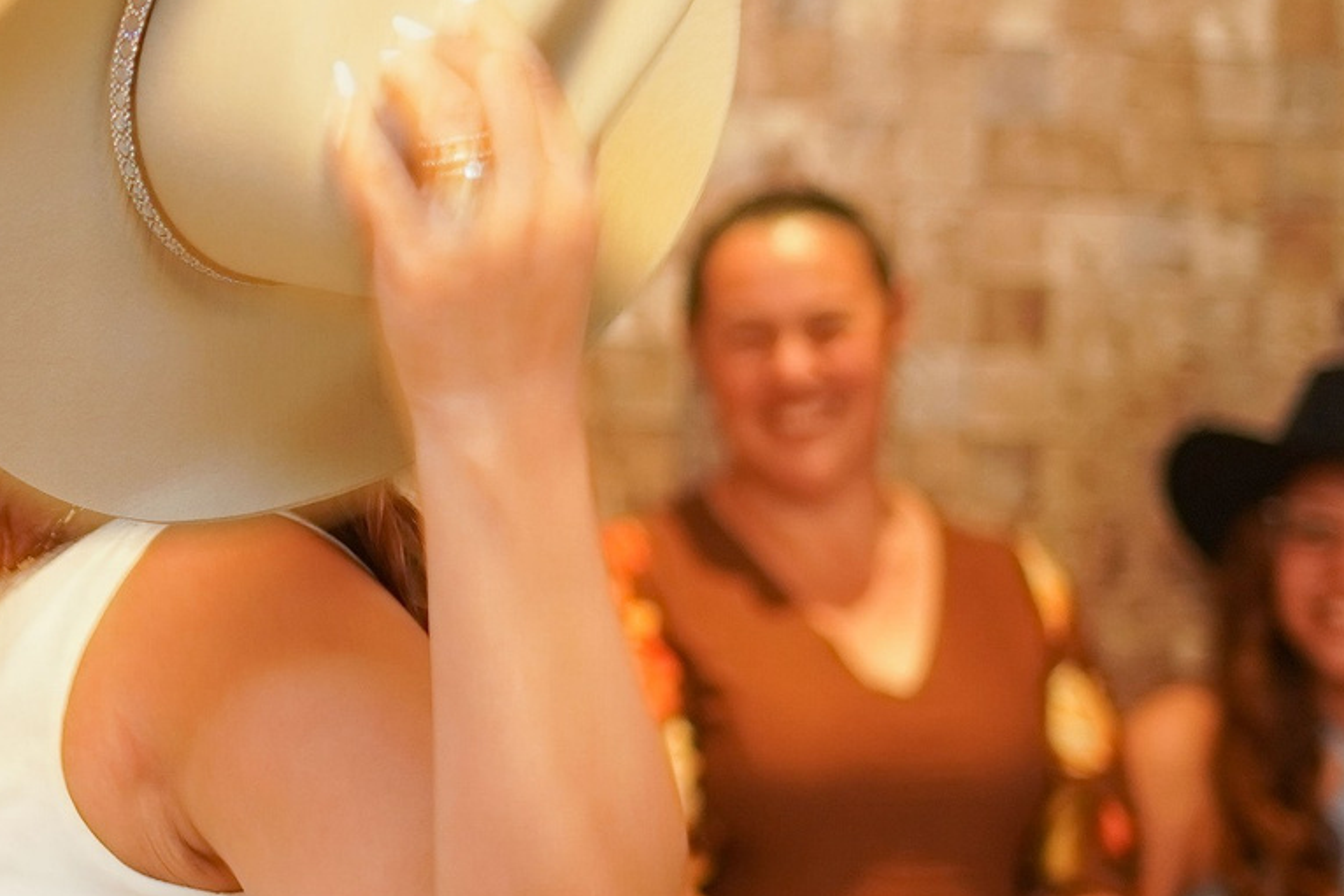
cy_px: 409
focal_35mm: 167
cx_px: -400
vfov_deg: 8.2
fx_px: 6235
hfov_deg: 12.0
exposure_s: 1/50
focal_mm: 50
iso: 500
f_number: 2
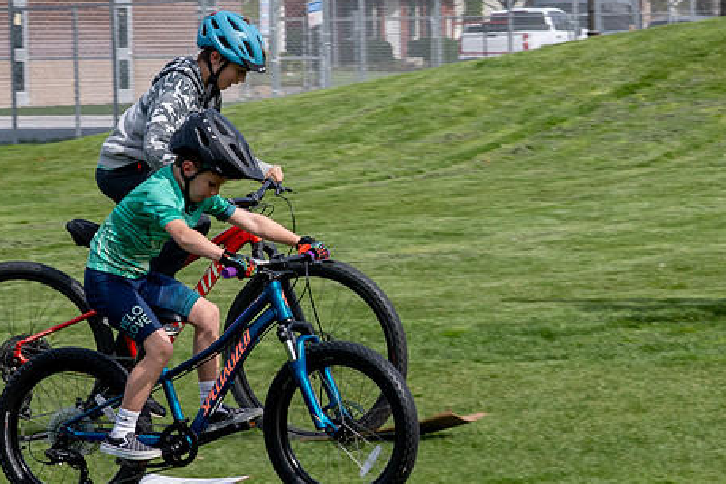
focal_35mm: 329
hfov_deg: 6.3
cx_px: 550
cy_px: 182
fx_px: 6632
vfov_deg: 4.2
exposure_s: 1/200
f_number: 11
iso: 200
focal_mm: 95
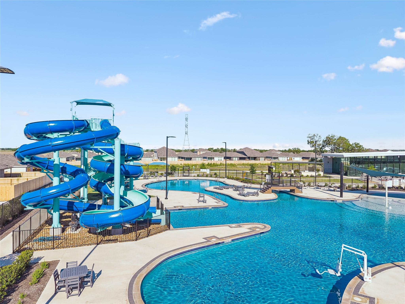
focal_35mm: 24
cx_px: 202
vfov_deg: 56.8
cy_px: 152
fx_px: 281
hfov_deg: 71.6
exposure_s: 1/4000
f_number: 1.8
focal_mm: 8.7
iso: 110
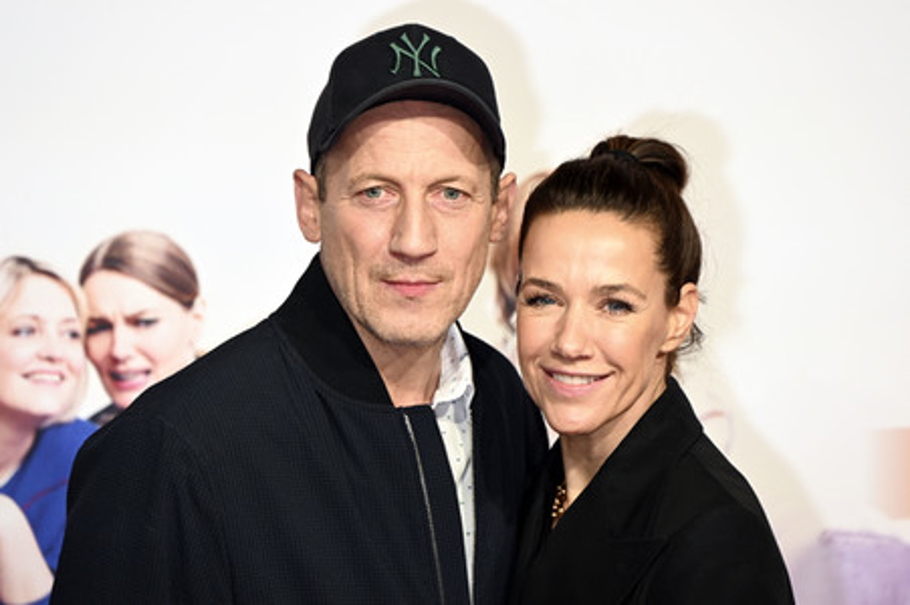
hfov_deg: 10.3
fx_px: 5052
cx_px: 455
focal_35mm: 200
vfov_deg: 6.9
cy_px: 302
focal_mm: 200
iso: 1250
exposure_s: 1/200
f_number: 6.3
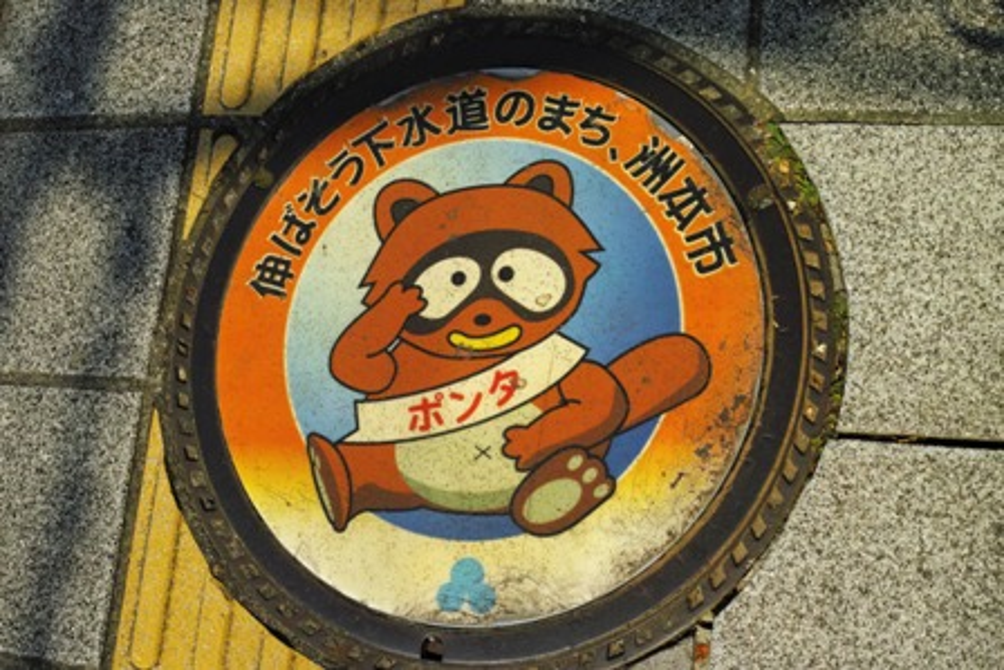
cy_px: 335
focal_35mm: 45
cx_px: 502
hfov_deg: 43.6
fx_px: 1255
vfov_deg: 29.9
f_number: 9
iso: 200
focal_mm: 30
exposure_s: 1/640
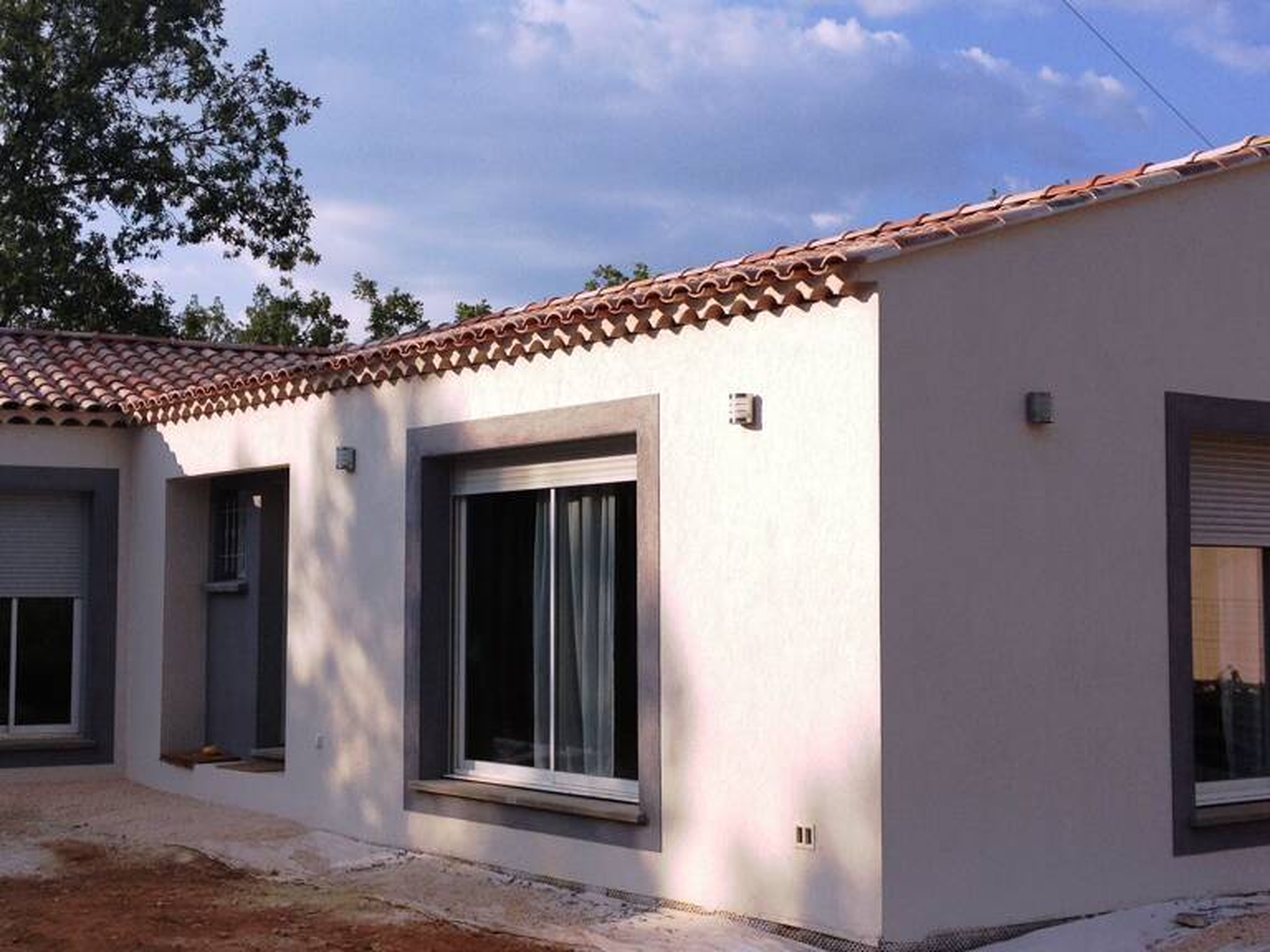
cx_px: 635
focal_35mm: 35
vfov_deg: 40.7
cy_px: 476
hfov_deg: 52.6
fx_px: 1284
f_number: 2.4
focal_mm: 4.28
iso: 50
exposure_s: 1/1534
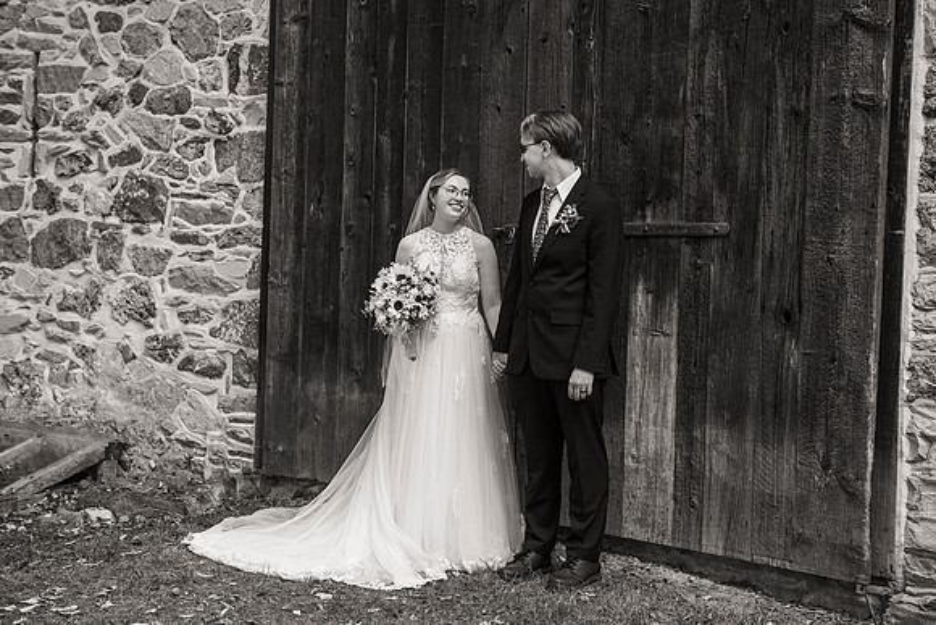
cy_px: 297
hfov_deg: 36.5
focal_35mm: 55
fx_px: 1417
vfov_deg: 24.8
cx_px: 491
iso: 400
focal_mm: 52
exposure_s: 1/320
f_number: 4
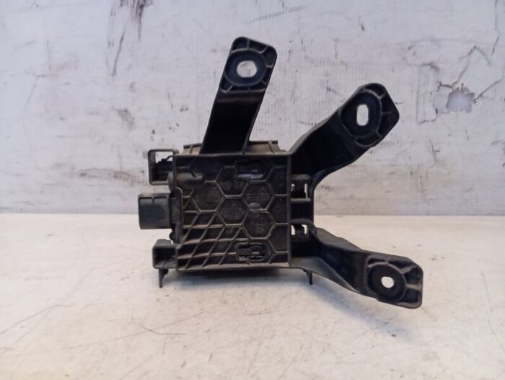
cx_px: 252
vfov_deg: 49.9
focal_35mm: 28
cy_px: 190
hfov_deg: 63.4
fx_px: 409
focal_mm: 4.22
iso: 903
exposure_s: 1/33.3
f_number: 1.8
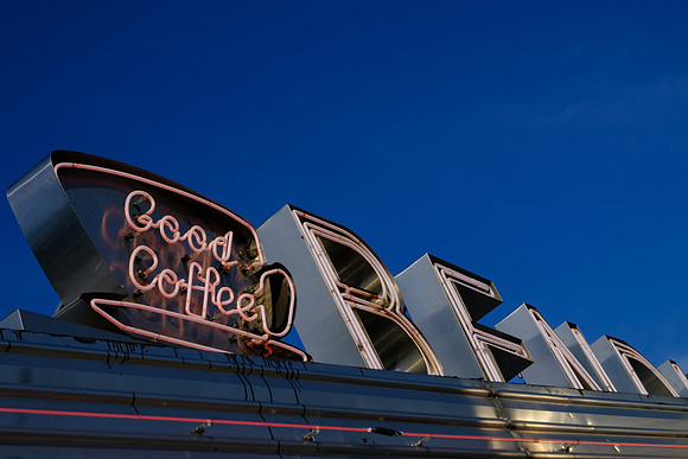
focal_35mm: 73
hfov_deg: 27.7
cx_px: 344
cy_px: 230
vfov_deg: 18.7
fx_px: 1395
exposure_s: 1/170
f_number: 20
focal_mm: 48.4
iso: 200
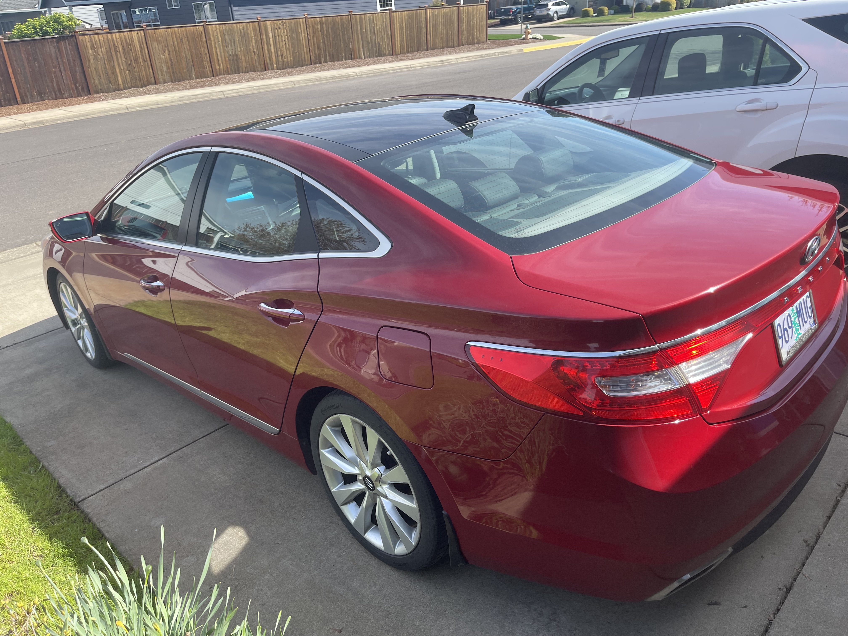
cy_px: 318
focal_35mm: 25
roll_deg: +3.5
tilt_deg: -27.5
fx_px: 612
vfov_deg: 54.9
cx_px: 424
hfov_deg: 69.4
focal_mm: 5.1
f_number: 1.6
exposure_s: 1/978
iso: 32
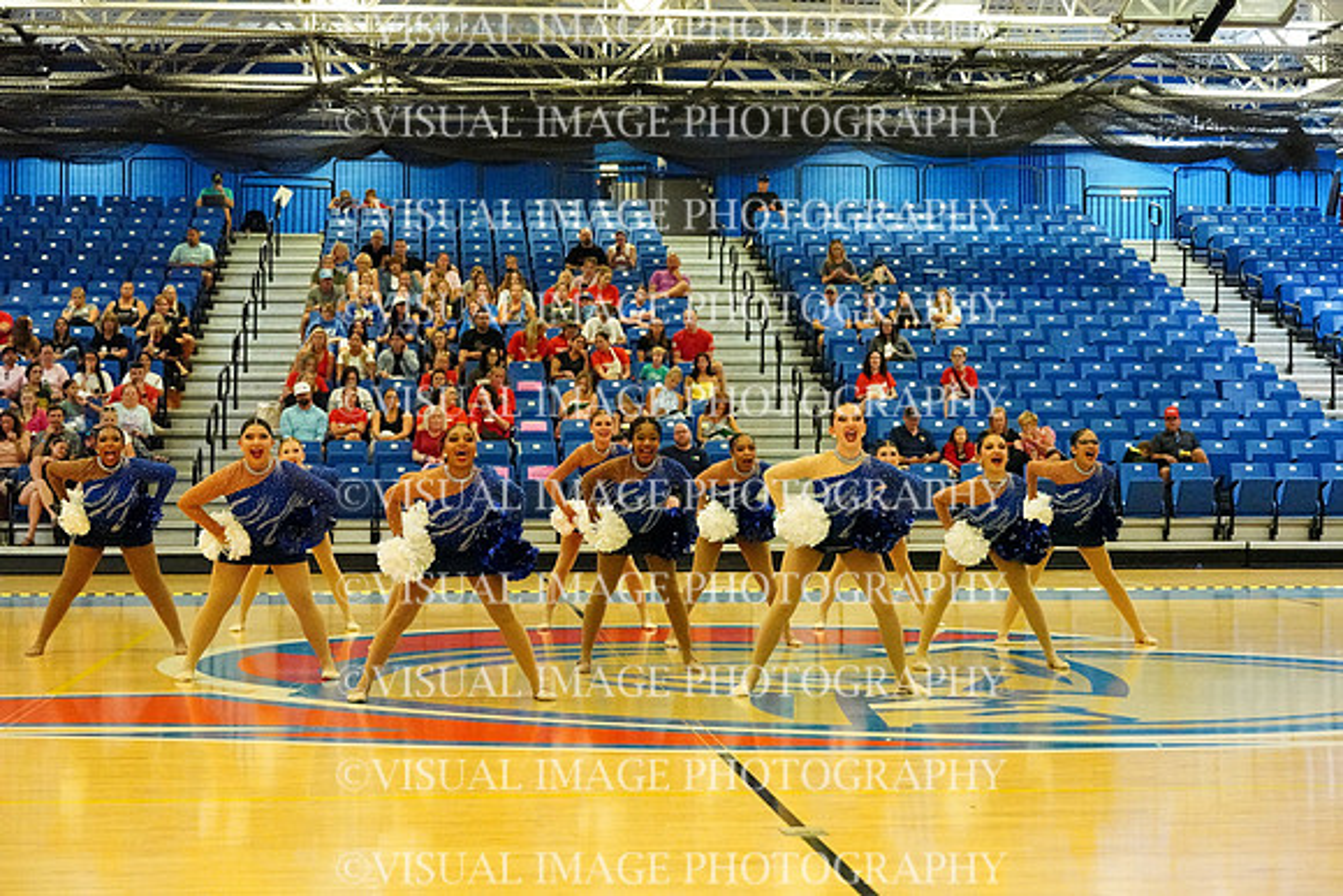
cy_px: 448
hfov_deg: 29.6
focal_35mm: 68
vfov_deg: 20.0
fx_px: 2537
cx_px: 672
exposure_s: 1/1000
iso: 25600
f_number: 4
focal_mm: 68
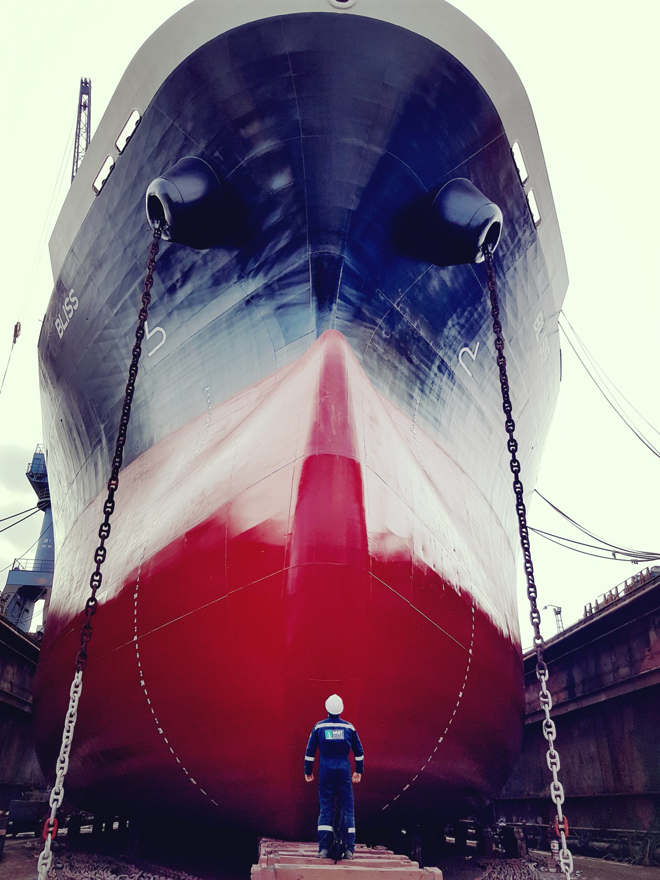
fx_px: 661
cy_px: 440
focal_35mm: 26
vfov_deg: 67.3
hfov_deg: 53.1
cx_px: 330
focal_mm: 4.2
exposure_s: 1/1552
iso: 40
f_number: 1.7
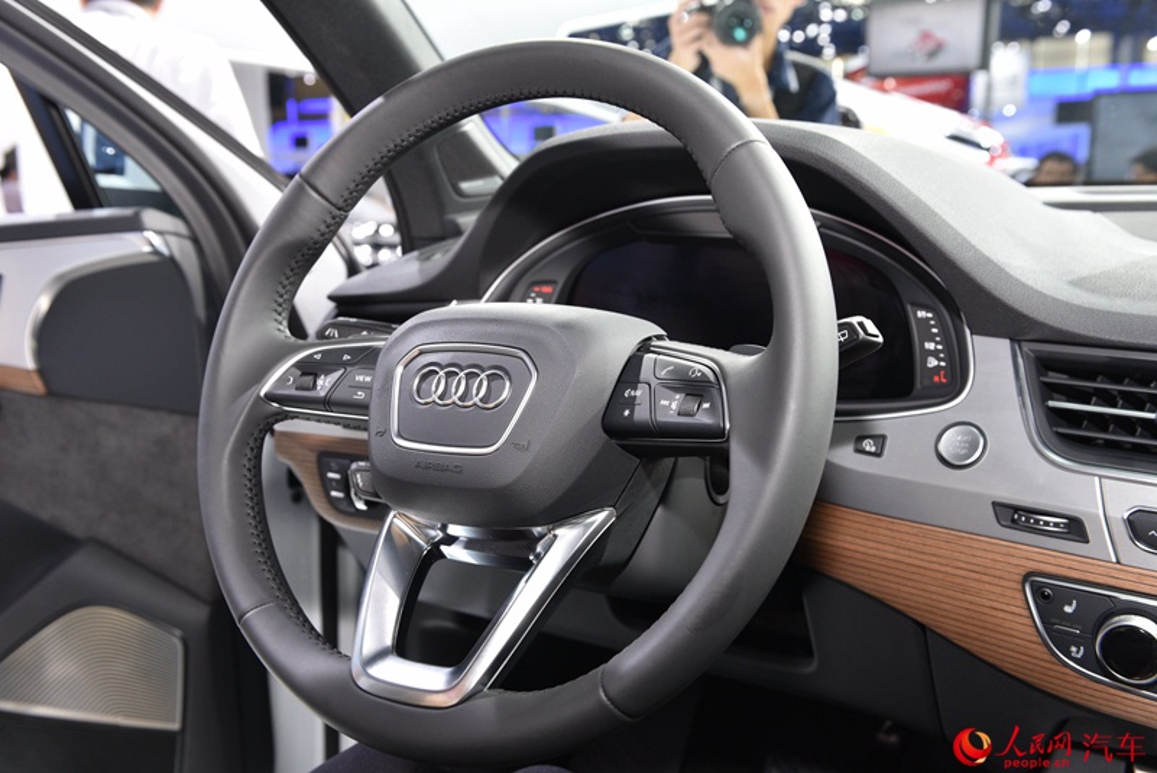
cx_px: 578
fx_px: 1157
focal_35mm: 36
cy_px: 386
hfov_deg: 53.1
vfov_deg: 36.9
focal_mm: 36
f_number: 5.6
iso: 500
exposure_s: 1/60
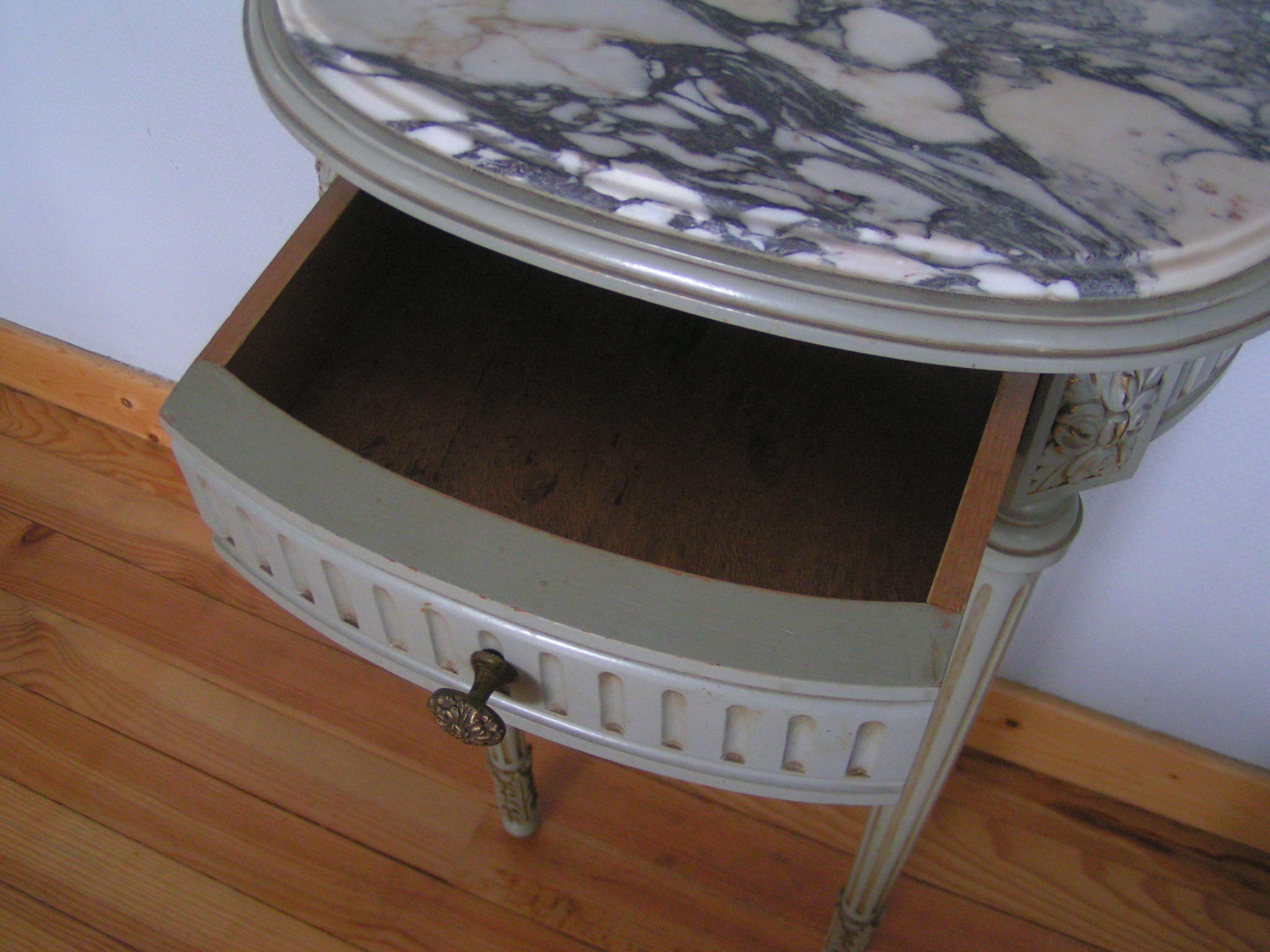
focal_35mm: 38
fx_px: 1394
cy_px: 476
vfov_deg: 37.7
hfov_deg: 49.0
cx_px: 635
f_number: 2.8
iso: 200
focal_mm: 5.8
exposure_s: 1/25
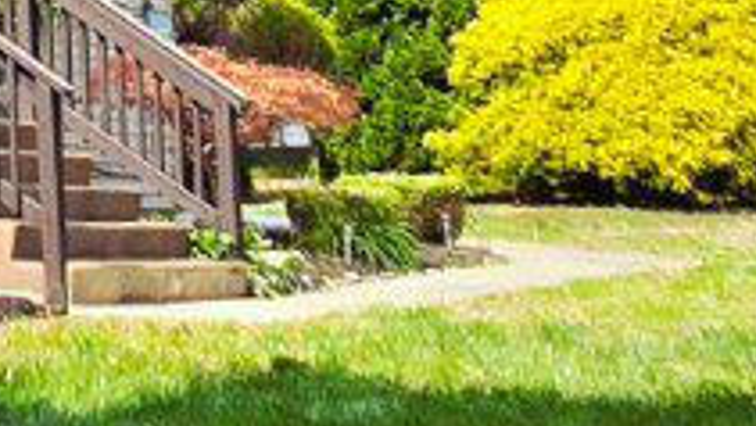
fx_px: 2066
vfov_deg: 11.4
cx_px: -432
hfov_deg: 18.1
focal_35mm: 103
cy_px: -190
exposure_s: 1/909
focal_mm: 2.2
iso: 50
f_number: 2.2
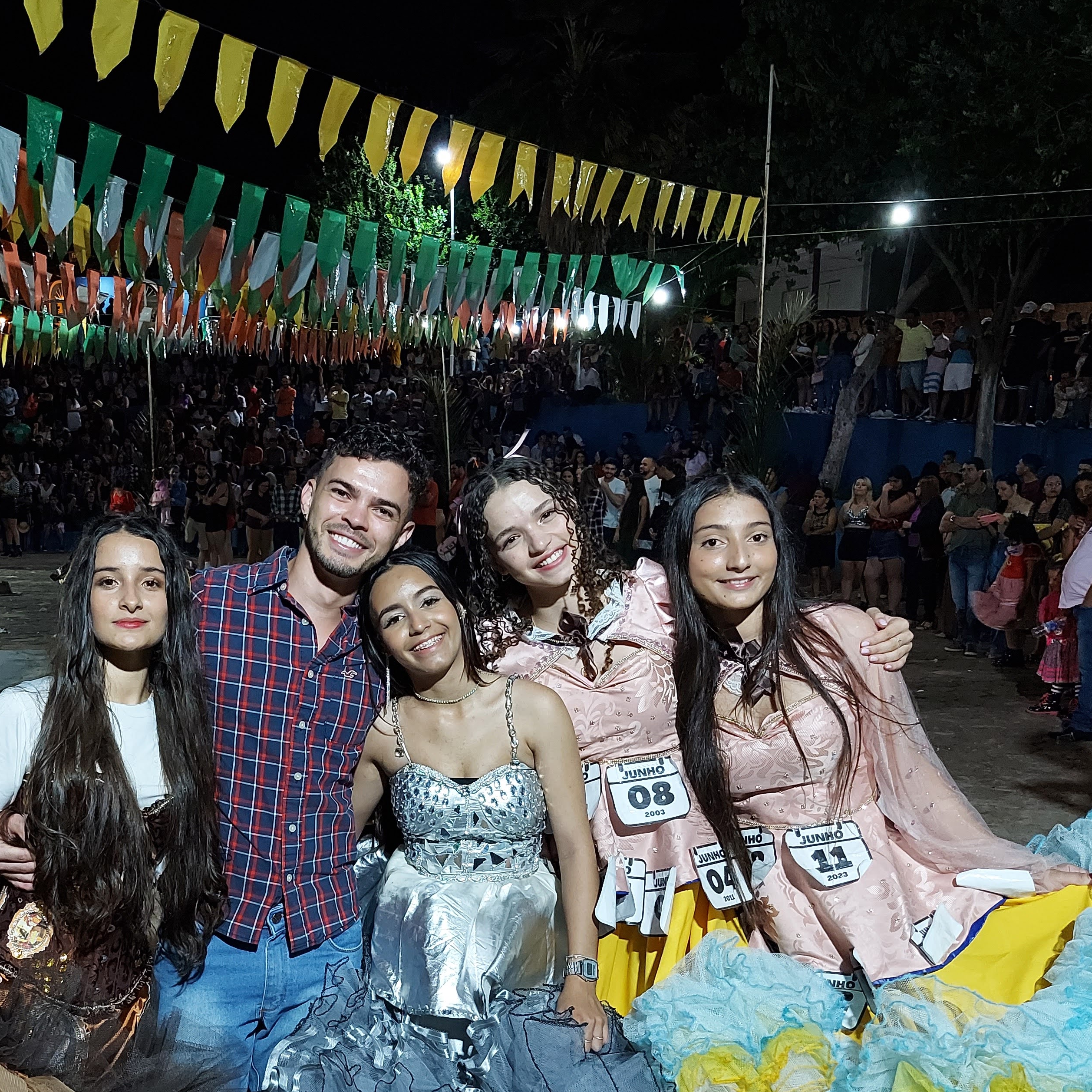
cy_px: 735
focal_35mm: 39
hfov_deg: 42.0
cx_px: 328
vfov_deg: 42.2
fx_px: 1392
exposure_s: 1/40
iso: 320
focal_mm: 5.23
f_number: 1.8
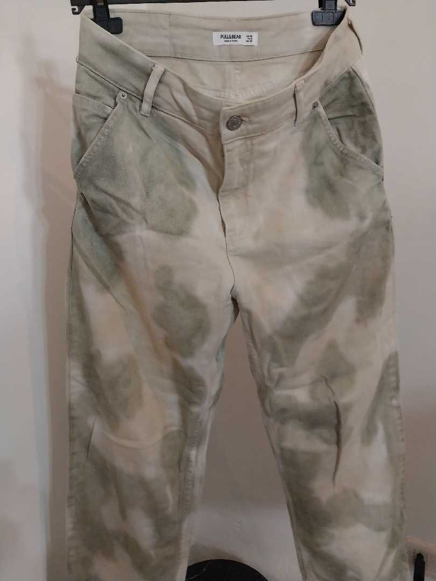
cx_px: 218
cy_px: 290
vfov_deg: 67.3
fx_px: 437
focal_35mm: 26
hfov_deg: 53.1
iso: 320
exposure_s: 1/33
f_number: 1.8
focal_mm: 4
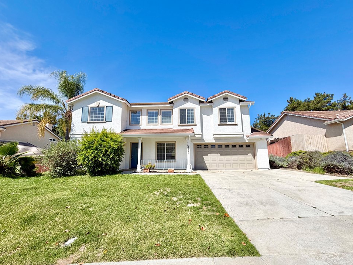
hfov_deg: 98.2
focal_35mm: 15
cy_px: 134
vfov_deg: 81.7
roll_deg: +0.5
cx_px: 174
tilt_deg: +9.0
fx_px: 153
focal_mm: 2.22
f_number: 2.2
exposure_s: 1/1125
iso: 20
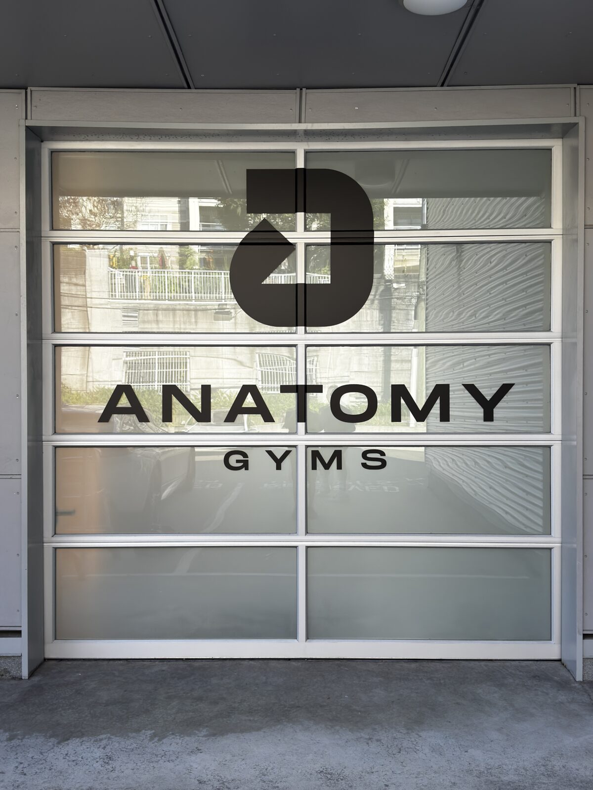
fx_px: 799
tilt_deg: +0.2
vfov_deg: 52.6
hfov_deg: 40.7
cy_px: 395
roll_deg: -0.4
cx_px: 296
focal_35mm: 35
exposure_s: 1/810
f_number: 1.78
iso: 100
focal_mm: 6.76
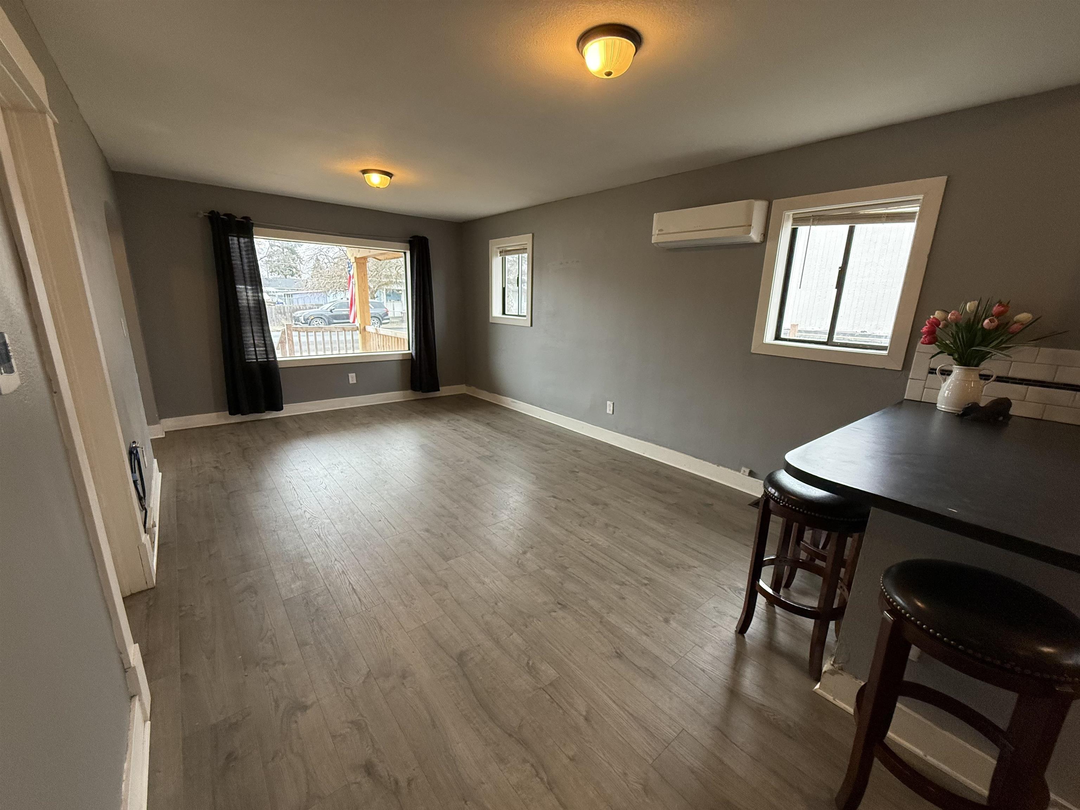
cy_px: 405
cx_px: 540
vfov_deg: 85.7
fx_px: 437
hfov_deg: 102.1
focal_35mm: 14
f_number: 2.2
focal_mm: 2.22
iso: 320
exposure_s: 1/120
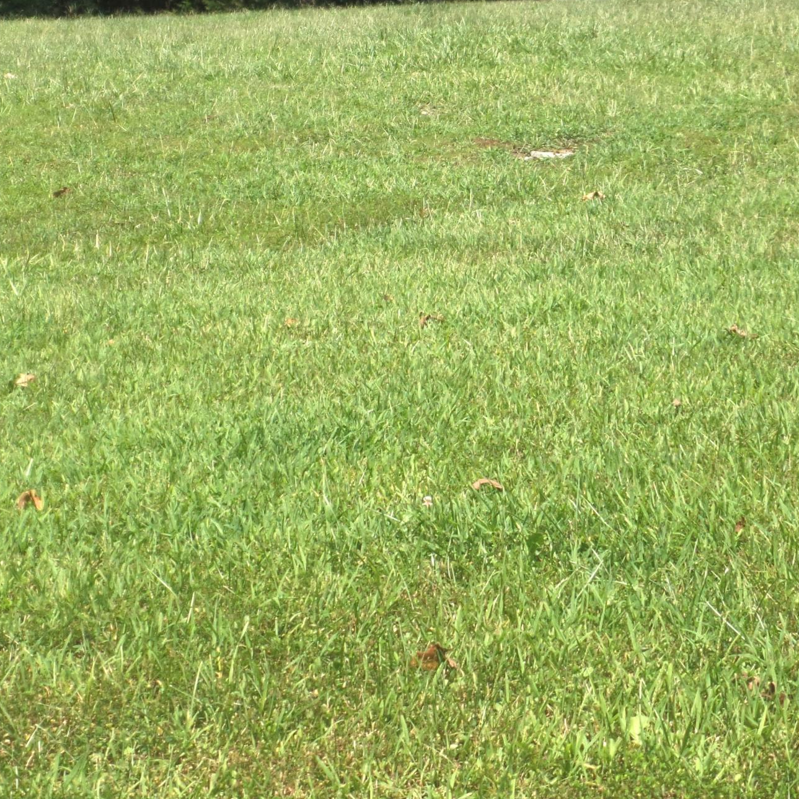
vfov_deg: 16.2
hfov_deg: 16.3
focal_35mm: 107
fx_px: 2794
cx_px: 355
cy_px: 168
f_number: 3.4
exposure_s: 1/1000
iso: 80
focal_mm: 9.2
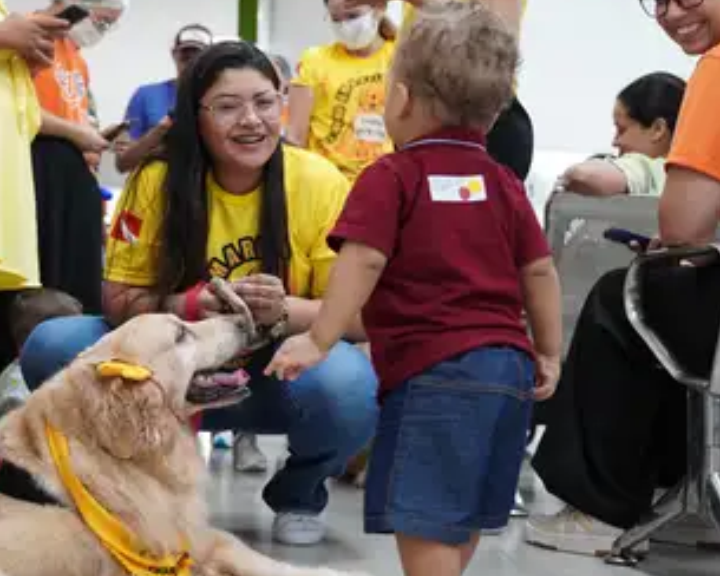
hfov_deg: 31.2
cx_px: 253
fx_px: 1281
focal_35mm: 60
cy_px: 279
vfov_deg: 25.3
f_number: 2.8
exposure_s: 1/125
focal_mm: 32.6
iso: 1600
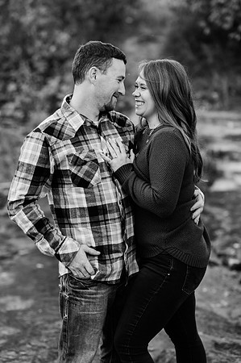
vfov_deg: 23.9
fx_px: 855
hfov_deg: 16.0
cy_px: 182
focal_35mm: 85
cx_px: 120
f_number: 2.5
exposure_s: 1/200
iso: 500
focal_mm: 85
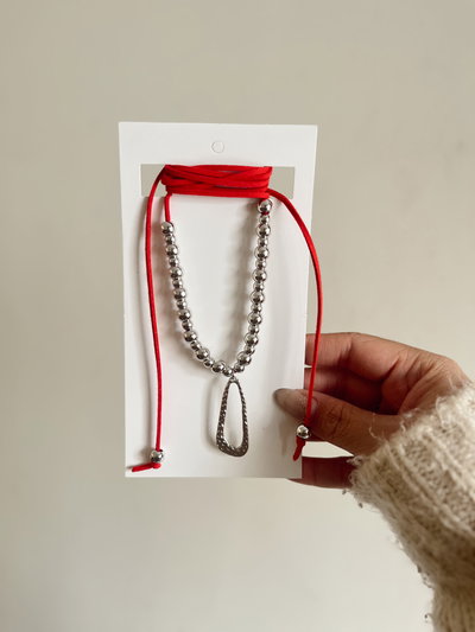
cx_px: 238
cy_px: 316
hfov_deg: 53.1
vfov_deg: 67.3
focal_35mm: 26
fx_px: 476
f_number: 1.6
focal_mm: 5.1
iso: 200
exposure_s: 1/60
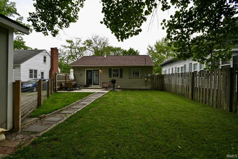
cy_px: 80
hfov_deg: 100.4
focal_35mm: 15
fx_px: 99
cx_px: 119
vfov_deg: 77.3
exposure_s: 1/250
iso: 160
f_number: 5.6
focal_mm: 10
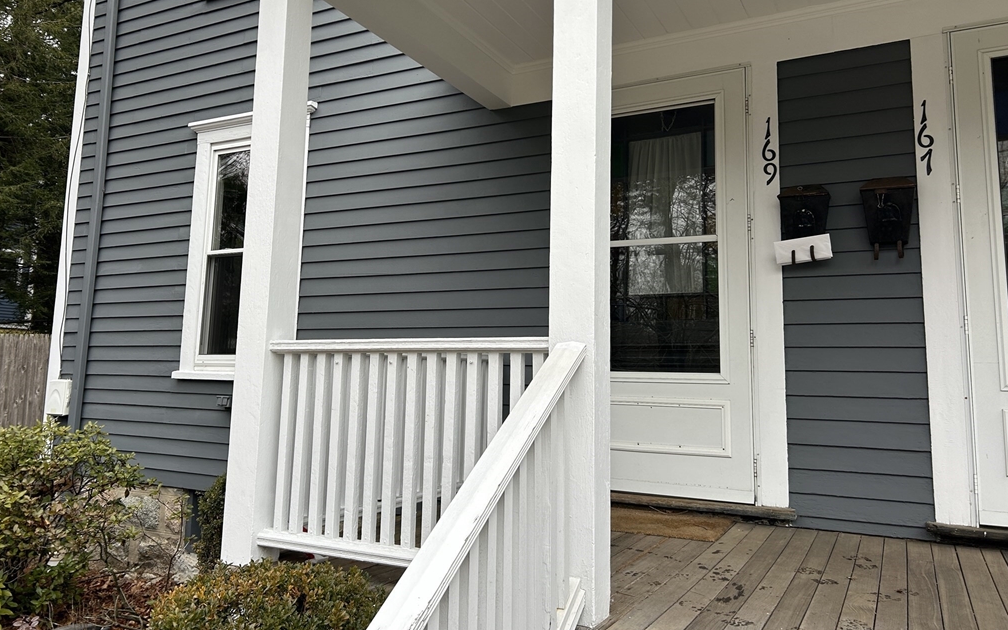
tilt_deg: +7.3
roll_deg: -1.2
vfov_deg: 44.4
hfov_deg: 66.5
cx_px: 507
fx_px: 769
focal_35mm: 28
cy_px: 269
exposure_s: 1/775
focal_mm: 5.7
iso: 50
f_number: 1.5
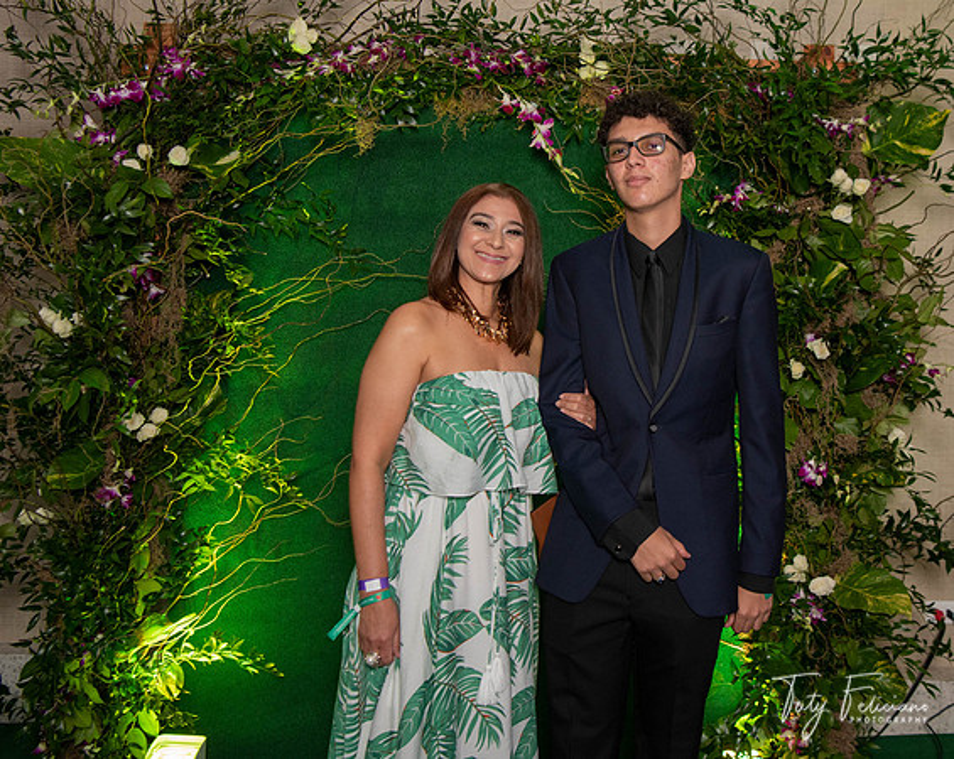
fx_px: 1210
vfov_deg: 34.8
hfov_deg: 42.6
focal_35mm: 43
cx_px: 616
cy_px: 305
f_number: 4.5
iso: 500
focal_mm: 31
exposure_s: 1/50
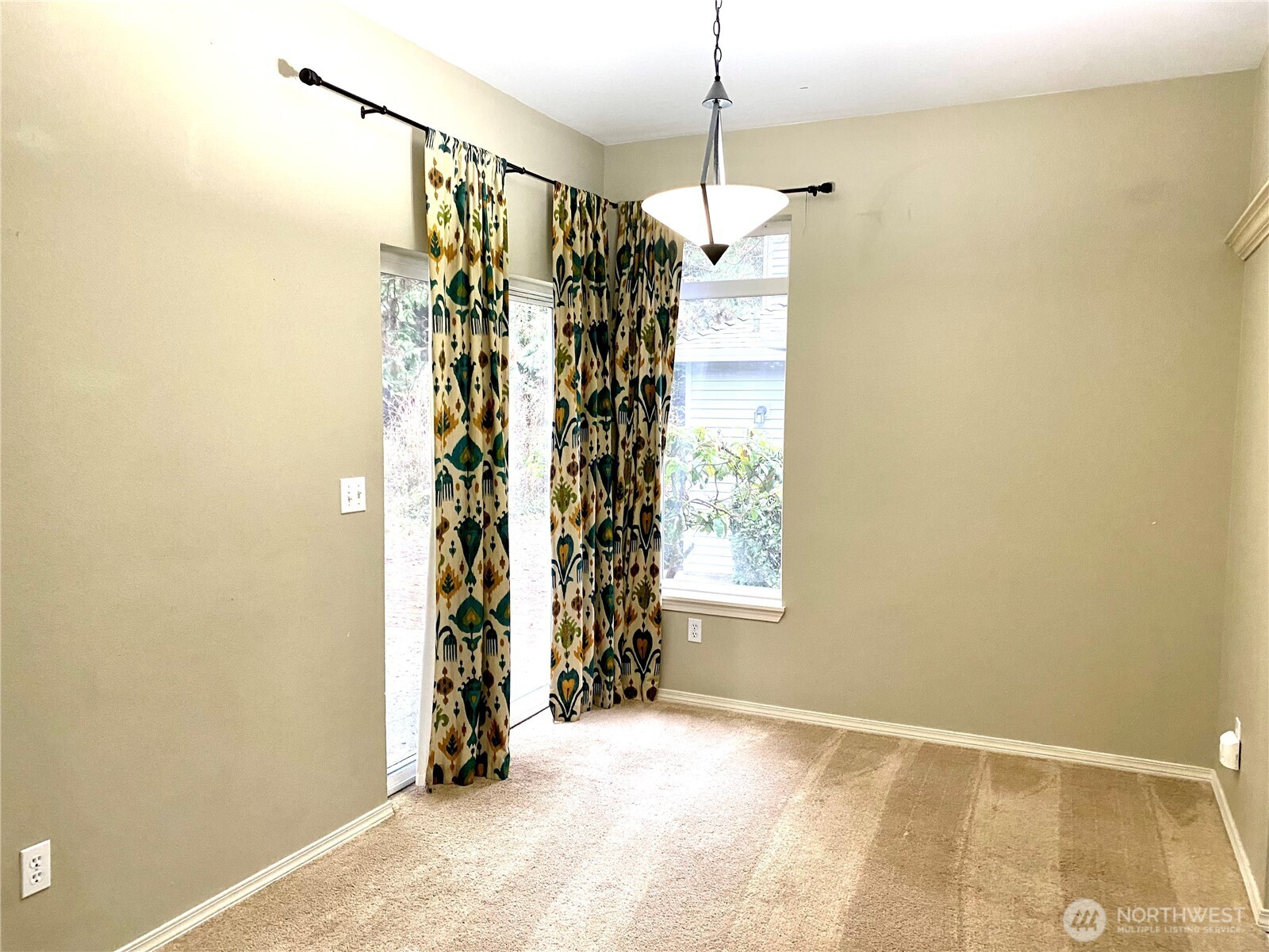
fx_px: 953
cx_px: 634
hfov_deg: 67.3
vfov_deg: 53.1
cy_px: 476
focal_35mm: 26
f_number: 1.8
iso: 250
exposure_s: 1/60
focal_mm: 4.25
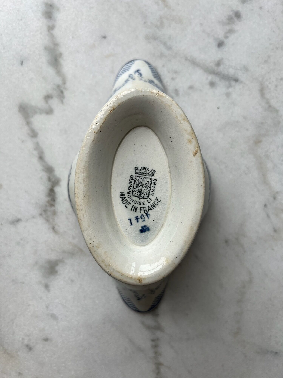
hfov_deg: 53.1
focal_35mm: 26
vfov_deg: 67.3
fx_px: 283
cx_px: 142
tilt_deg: -89.2
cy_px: 189
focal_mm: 5.7
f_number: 1.5
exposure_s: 1/561
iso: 50
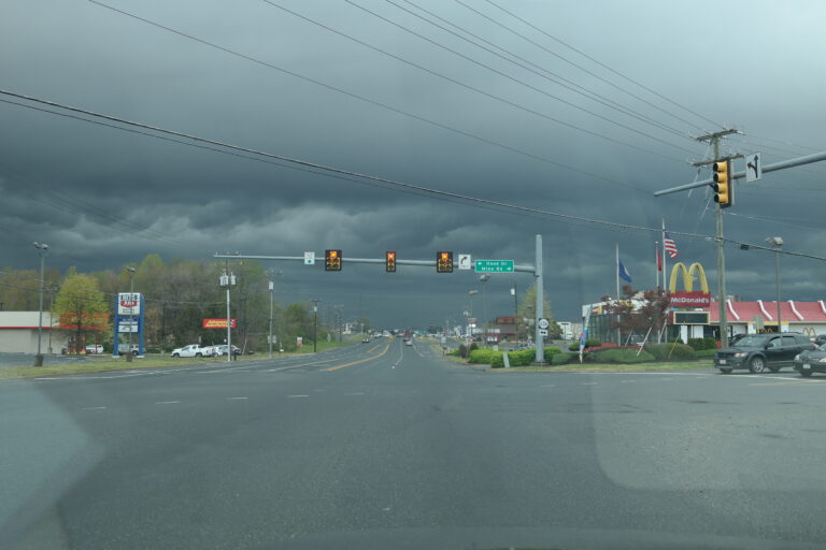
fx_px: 757
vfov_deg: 40.0
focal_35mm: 33
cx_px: 413
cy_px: 275
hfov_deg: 57.2
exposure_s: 1/125
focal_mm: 22
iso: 100
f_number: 4.5
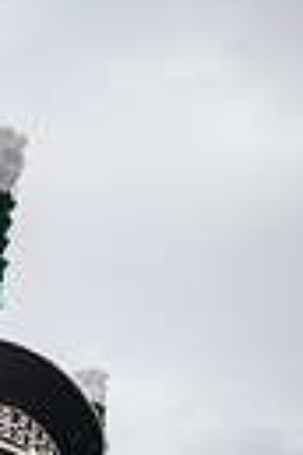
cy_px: 656
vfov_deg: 21.0
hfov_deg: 14.6
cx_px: -208
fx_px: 1060
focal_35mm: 84
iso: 100
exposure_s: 1/500
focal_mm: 24
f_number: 2.8
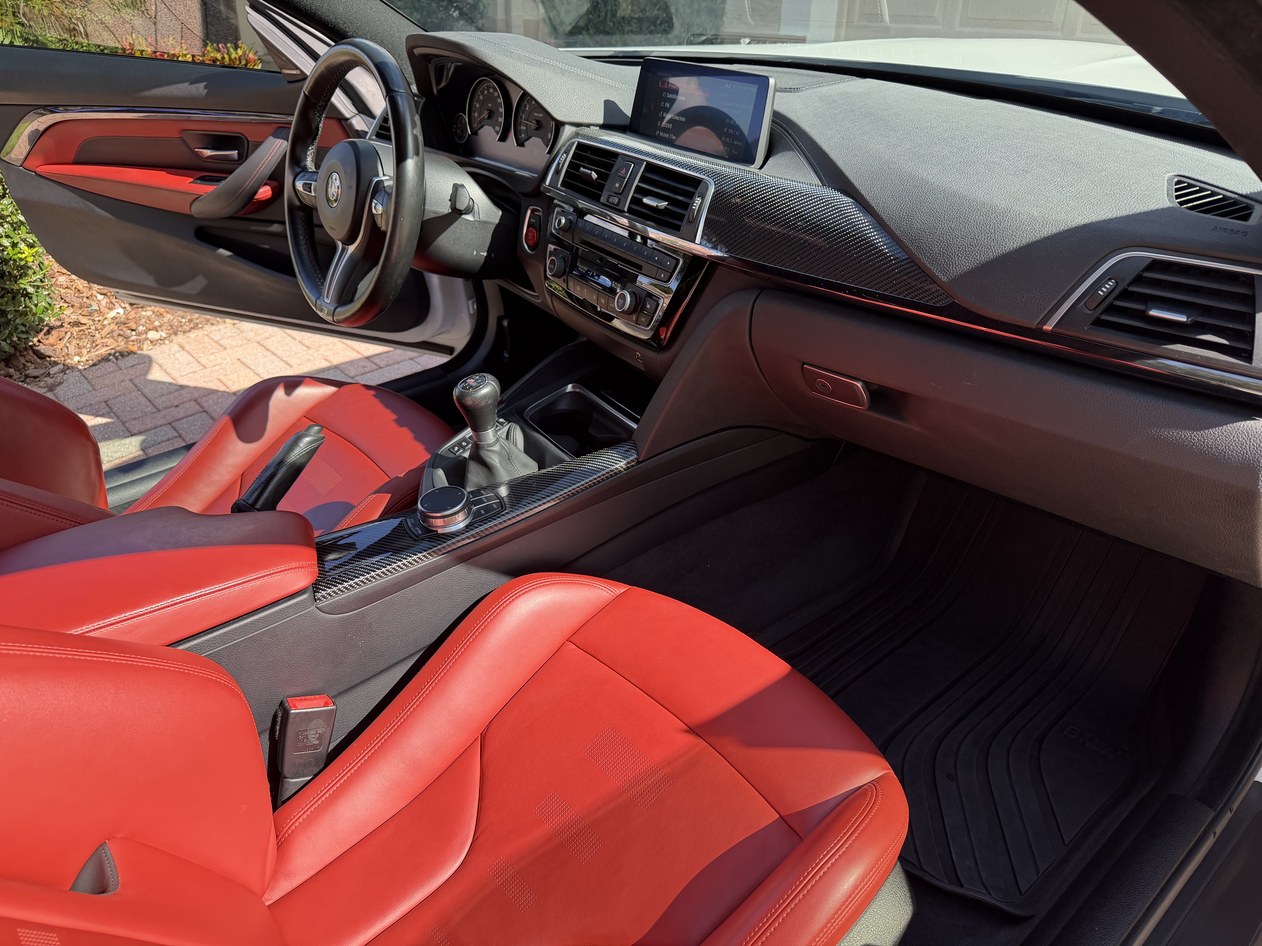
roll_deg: -1.9
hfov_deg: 71.6
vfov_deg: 56.8
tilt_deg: -28.5
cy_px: 473
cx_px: 631
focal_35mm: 24
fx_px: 875
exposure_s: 1/822
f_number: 1.78
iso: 100
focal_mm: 6.76
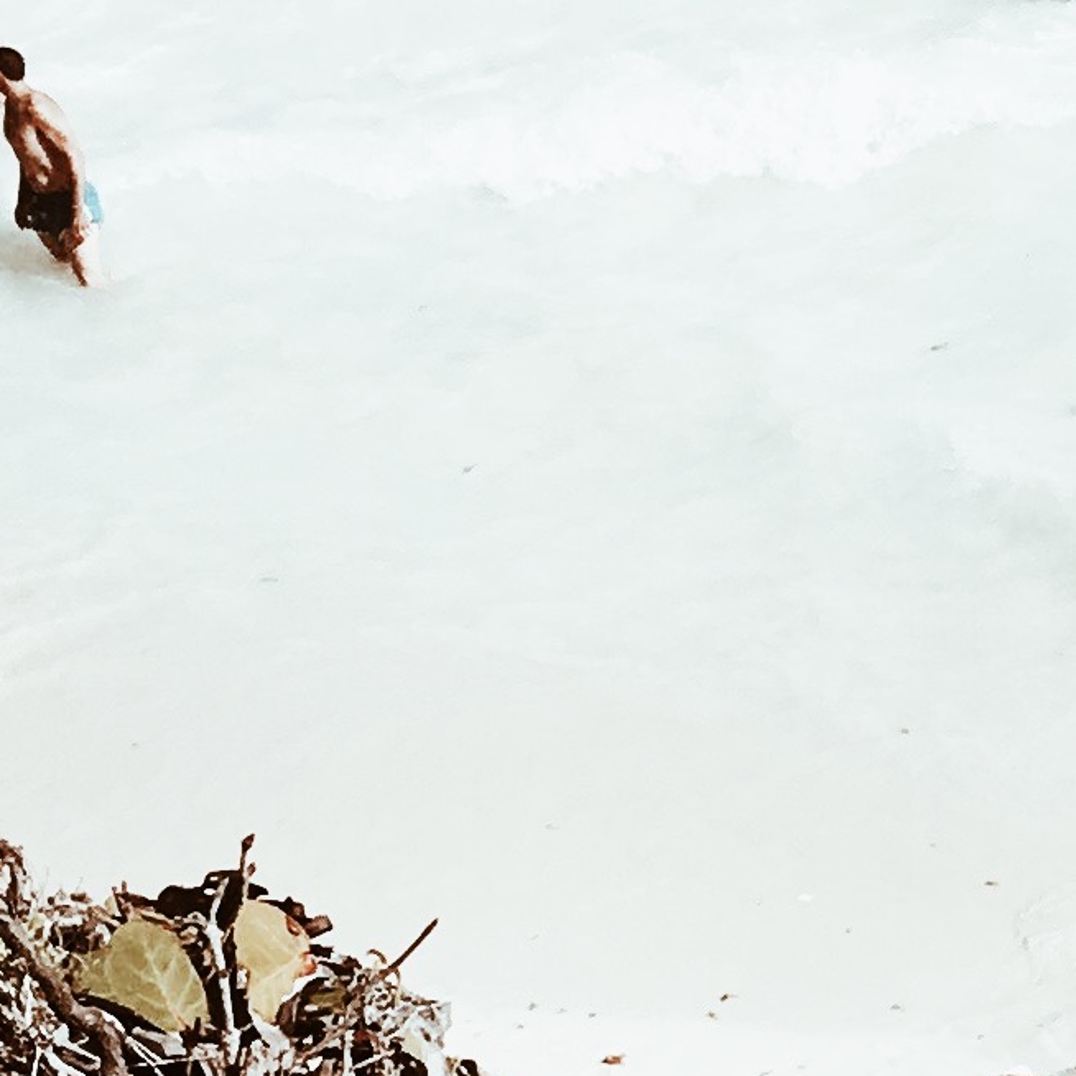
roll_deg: +1.2
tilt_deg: -35.0
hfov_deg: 9.9
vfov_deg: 11.0
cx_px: 2433
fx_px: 5556
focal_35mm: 158
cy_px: 989
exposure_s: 1/4049
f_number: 2.2
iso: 25
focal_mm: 4.15
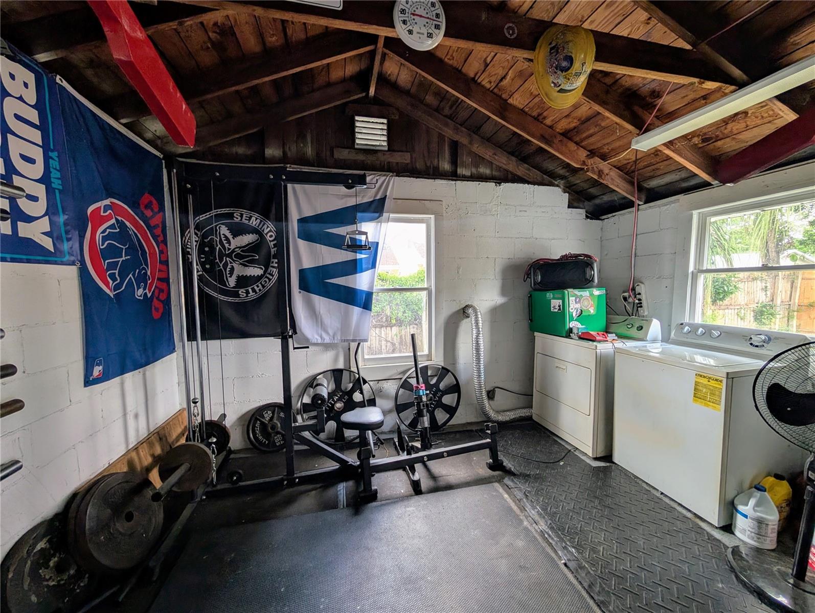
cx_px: 408
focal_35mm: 12
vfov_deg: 94.6
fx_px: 283
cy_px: 306
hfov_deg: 110.5
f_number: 1.7
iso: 55
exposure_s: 1/71.2
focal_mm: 2.02
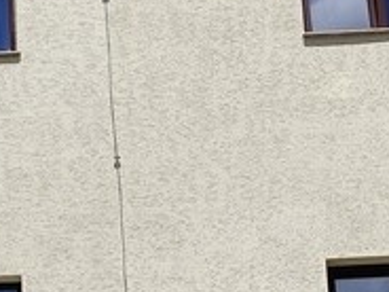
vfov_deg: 11.2
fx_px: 1438
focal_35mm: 128
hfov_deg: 15.0
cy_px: 408
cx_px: -32
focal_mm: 6.19
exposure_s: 1/1190
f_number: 1.65
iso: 50
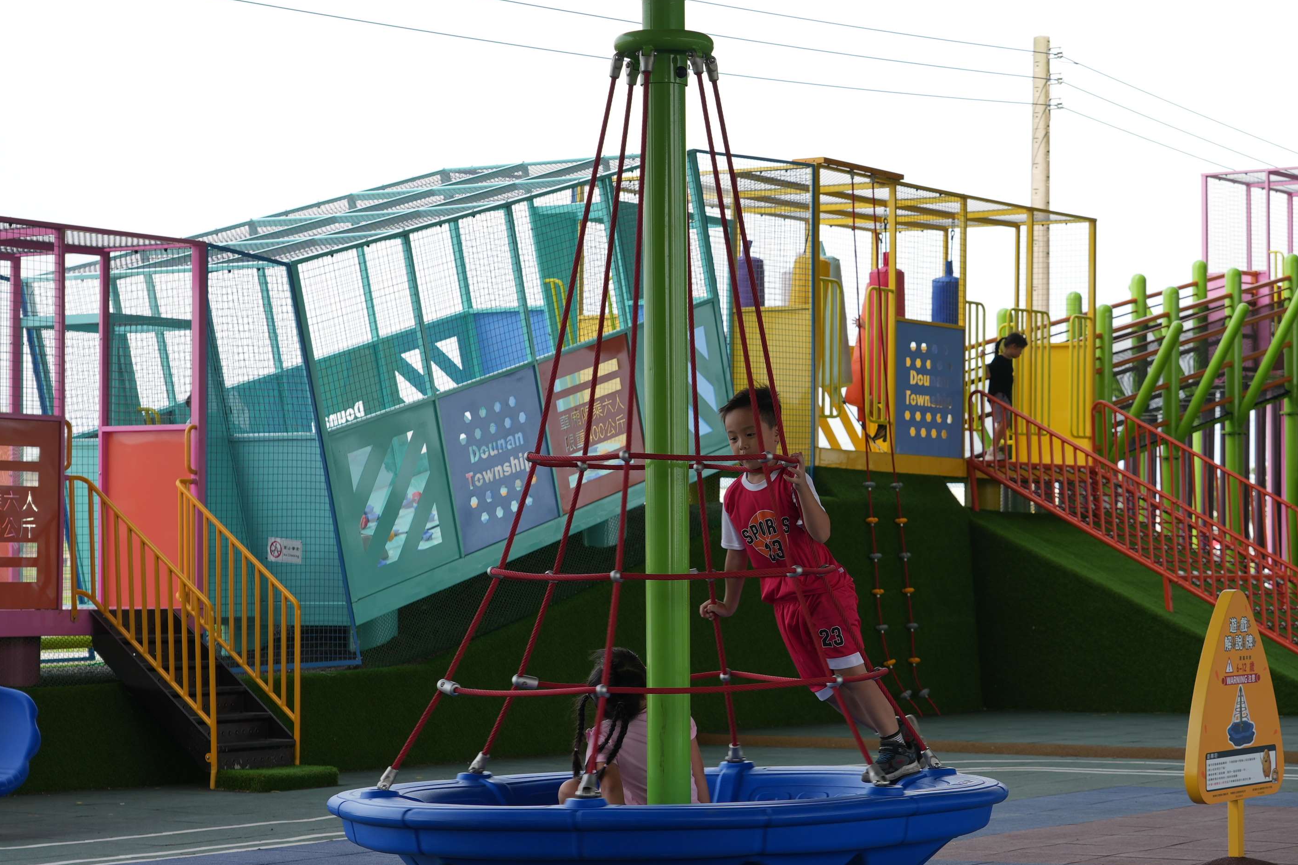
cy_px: 484
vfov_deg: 15.7
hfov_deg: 23.1
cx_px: 990
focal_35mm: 87
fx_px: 3136
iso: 100
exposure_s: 1/160
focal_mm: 53
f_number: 6.3
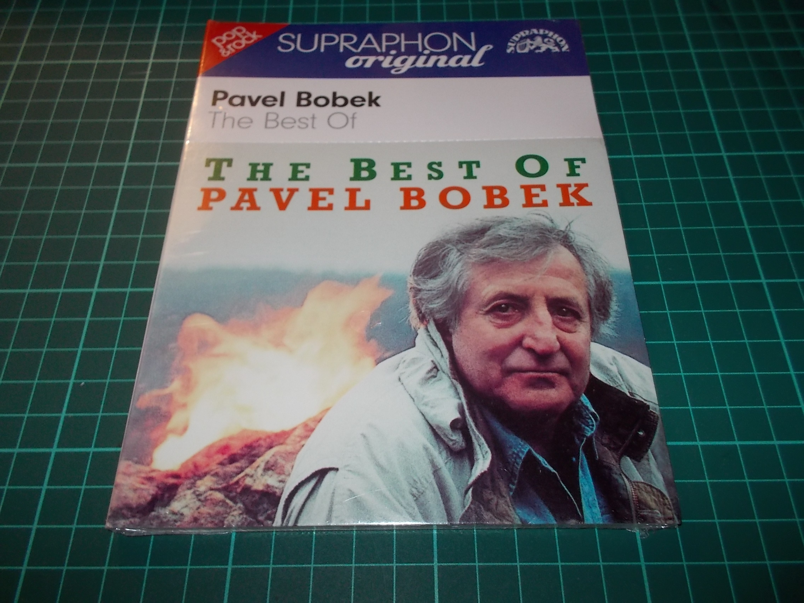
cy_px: 302
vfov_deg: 48.2
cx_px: 402
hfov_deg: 61.7
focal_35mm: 29
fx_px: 674
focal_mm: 4.1
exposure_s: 1/30
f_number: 3.3
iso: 200
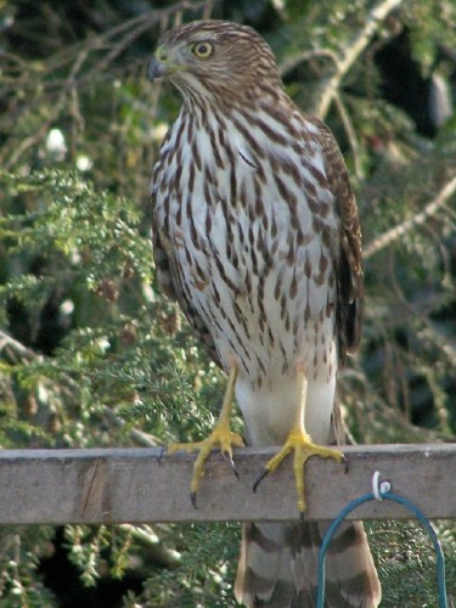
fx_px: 6674
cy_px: 304
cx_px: 228
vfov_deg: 5.2
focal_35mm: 380
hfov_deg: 3.9
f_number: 3.7
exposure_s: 1/350
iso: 140
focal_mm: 63
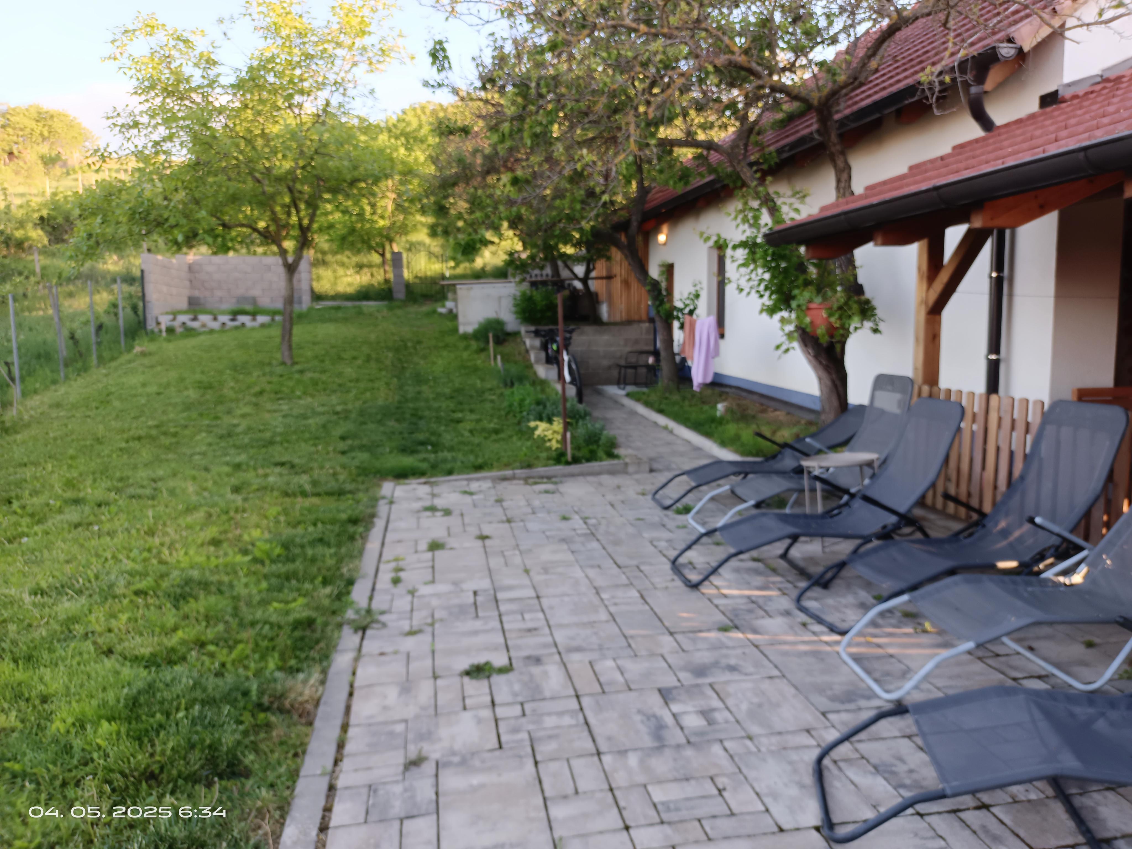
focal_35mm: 25
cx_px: 566
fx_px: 818
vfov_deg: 54.9
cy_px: 424
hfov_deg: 69.4
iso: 238
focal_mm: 4.71
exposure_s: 1/100
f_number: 1.79
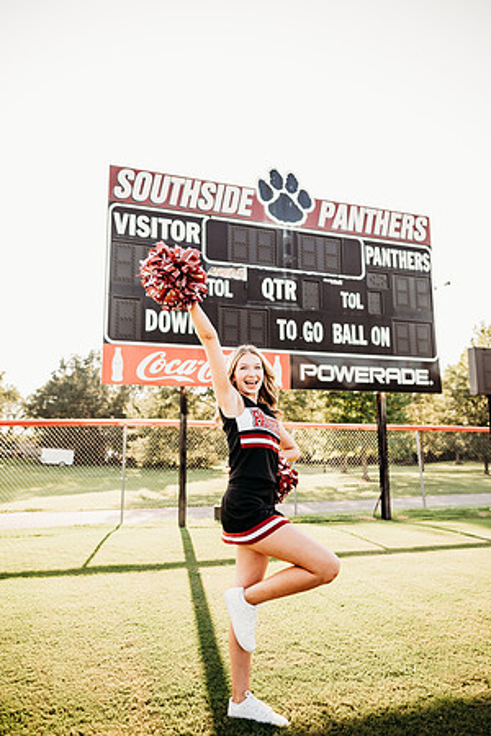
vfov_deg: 73.7
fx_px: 491
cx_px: 246
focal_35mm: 24
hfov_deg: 53.1
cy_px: 368
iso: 200
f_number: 2.8
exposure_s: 1/800
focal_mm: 24
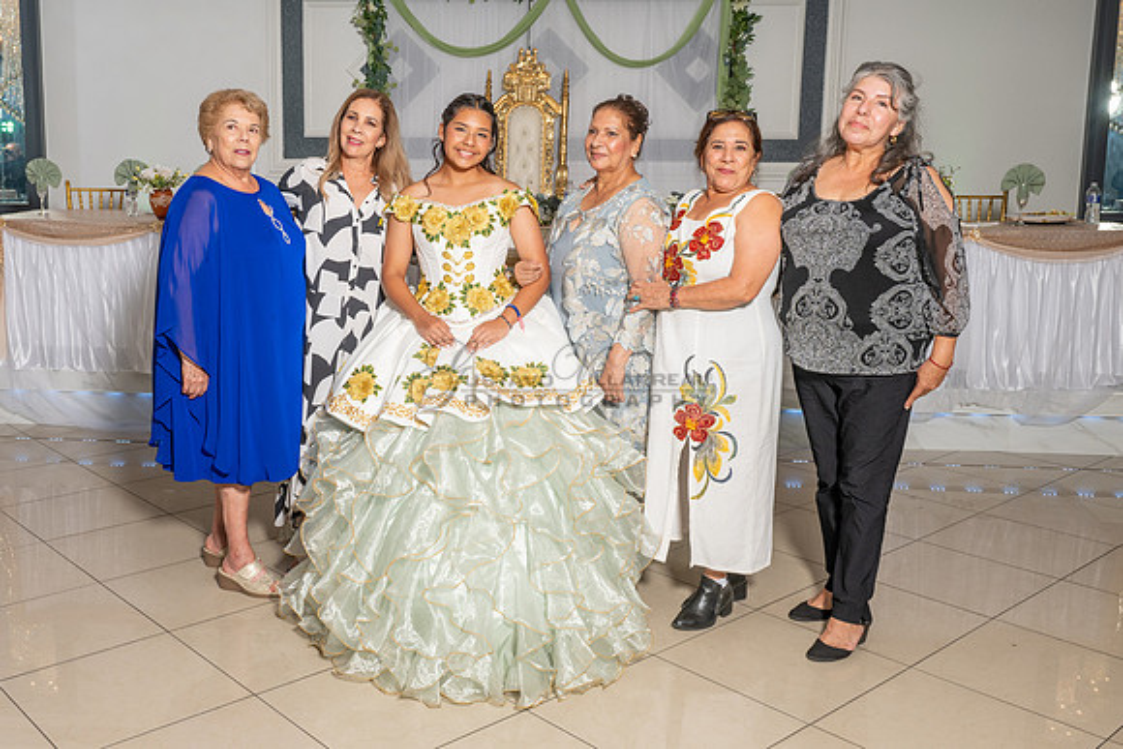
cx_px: 433
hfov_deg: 52.5
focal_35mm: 36
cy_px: 334
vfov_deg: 36.7
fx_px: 1127
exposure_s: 1/200
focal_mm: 27
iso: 200
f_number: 6.3
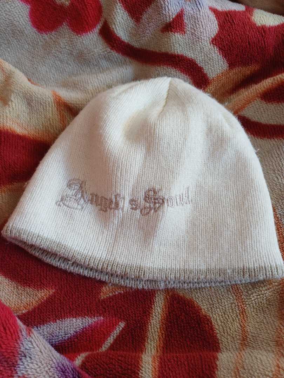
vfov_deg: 69.4
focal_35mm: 25
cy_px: 189
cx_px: 142
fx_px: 273
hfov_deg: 54.9
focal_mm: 4.65
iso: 160
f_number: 1.8
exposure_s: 1/50
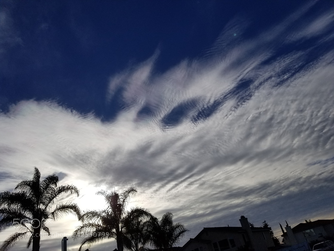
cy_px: 126
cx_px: 167
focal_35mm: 26
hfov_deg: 67.3
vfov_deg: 53.1
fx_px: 251
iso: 50
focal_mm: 4.25
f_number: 1.7
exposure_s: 1/13120
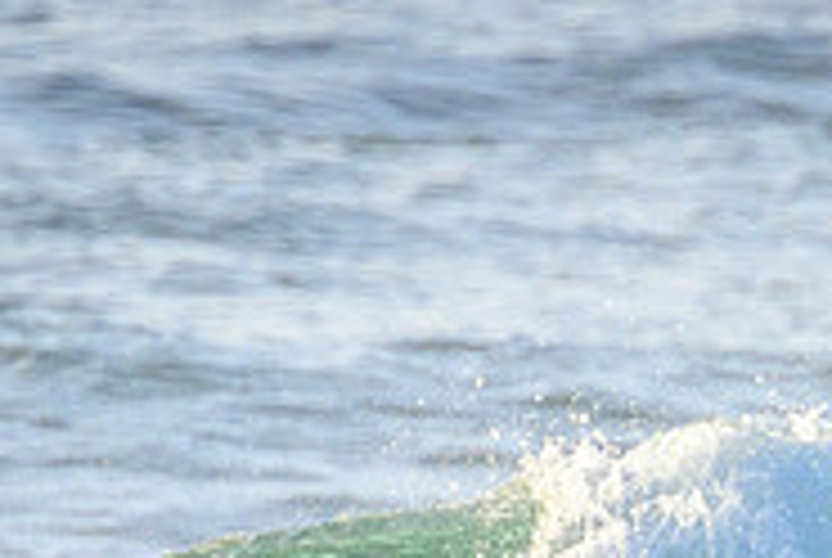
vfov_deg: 0.6
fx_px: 58008
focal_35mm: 2506
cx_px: 729
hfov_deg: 0.8
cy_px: 790
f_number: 11
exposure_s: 1/2000
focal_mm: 800
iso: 2000
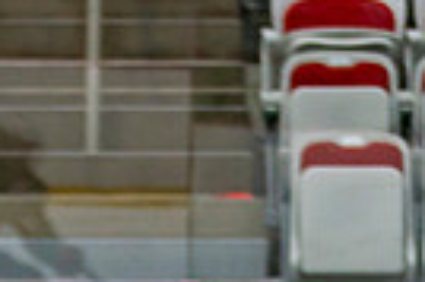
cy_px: 703
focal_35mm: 757
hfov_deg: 2.7
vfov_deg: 1.8
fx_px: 8926
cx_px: 381
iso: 800
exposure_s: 1/640
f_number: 2.8
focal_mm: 120
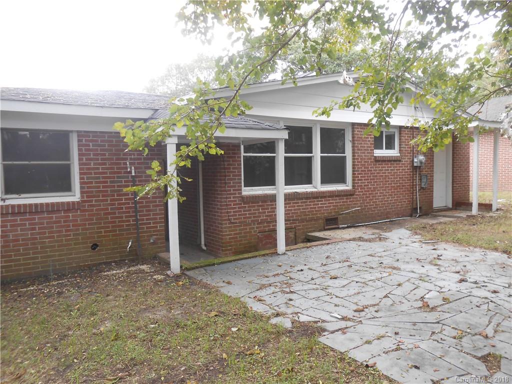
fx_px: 385
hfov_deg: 67.3
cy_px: 192
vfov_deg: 53.1
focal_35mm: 26
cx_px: 256
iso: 80
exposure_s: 1/50
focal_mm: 4.6
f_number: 3.5
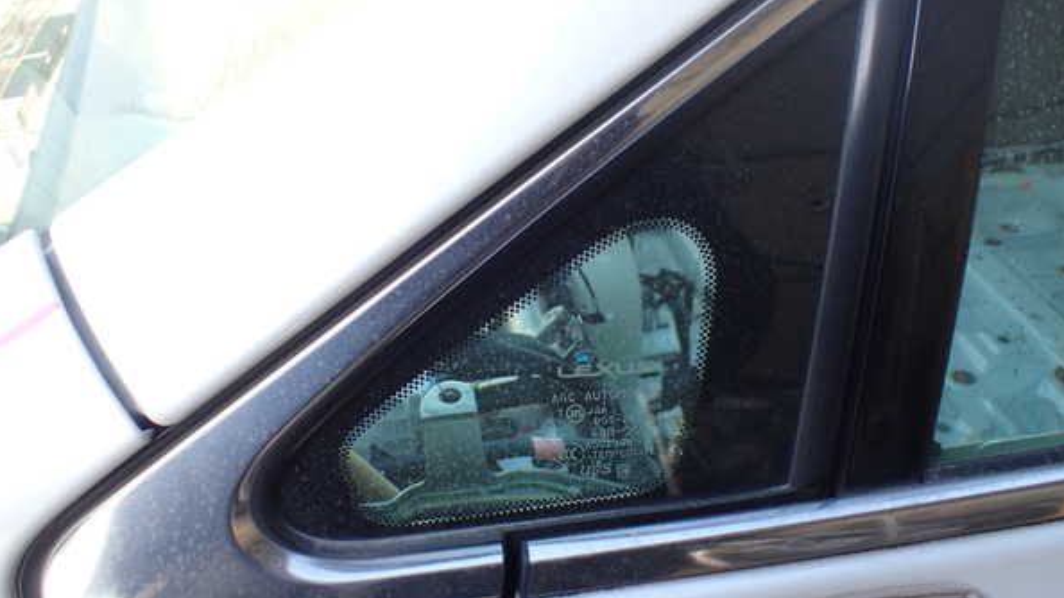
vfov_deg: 35.6
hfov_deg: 59.5
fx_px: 931
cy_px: 285
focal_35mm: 33
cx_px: 532
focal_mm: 5.4
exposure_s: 1/160
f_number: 2.3
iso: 100
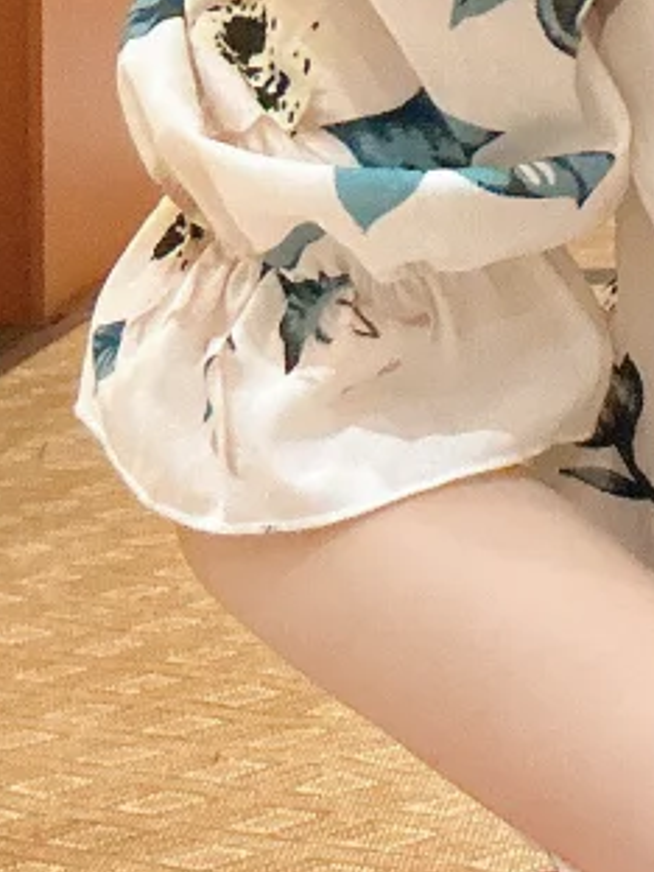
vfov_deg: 17.1
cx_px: 1356
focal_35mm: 106
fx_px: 2670
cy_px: -361
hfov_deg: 12.2
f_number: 1.9
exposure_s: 1/25
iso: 320
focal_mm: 2.69
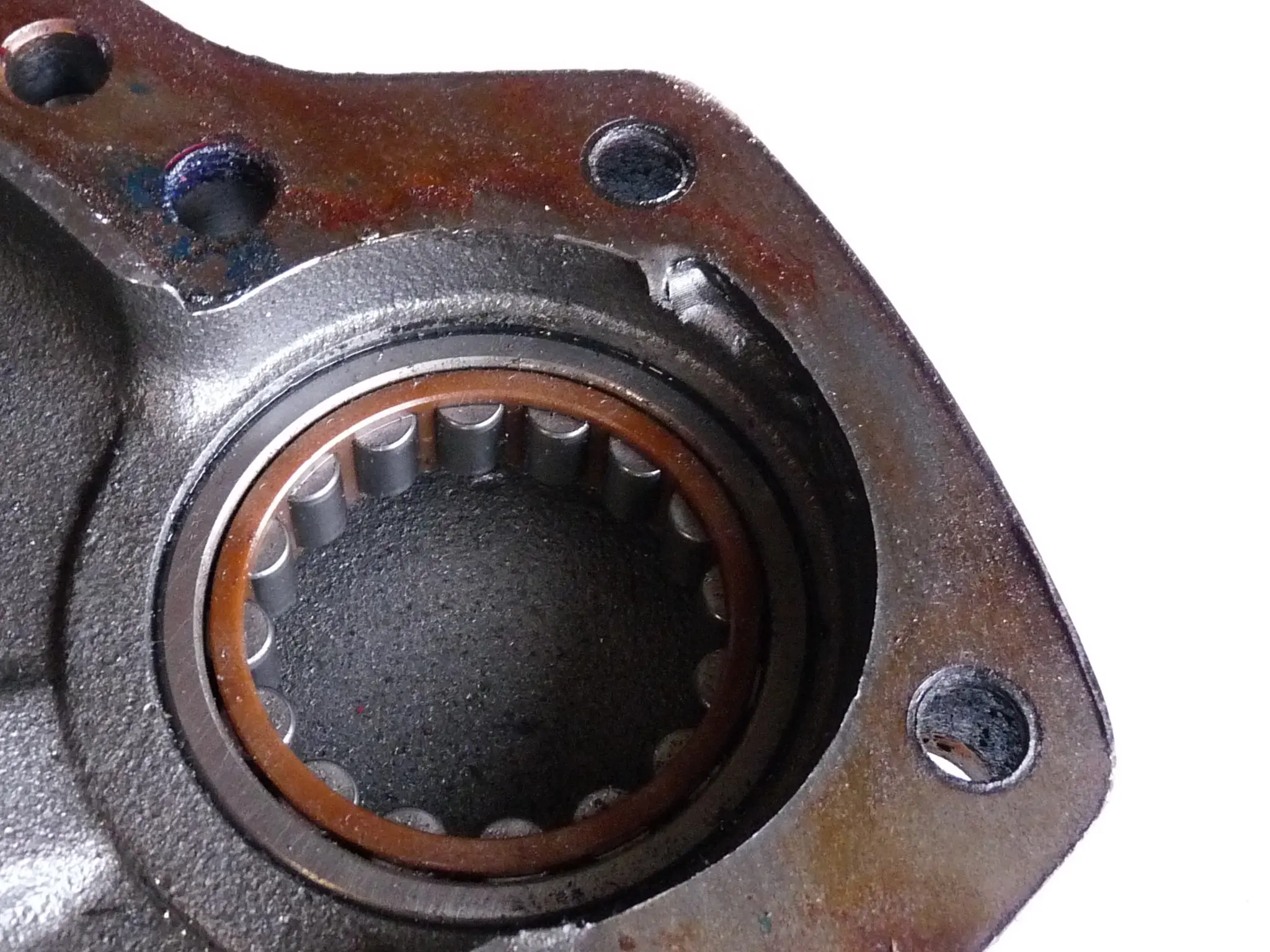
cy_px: 476
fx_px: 1761
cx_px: 635
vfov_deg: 30.3
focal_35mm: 48
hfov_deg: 39.7
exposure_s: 1/25
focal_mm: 4.8
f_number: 2.8
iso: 400
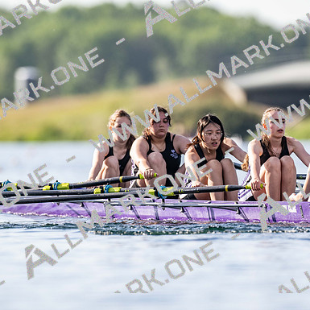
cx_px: 188
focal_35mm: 769
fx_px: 7791
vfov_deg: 2.3
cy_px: 155
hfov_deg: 2.3
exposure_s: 1/2500
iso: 800
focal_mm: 600
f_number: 5.6
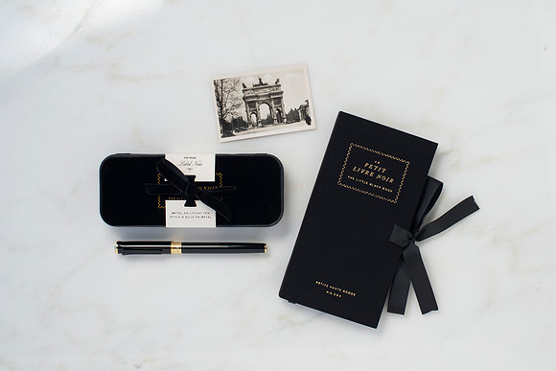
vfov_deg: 24.1
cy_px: 164
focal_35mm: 56
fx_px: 869
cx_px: 284
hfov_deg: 35.5
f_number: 11
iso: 250
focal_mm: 50
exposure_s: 1/80
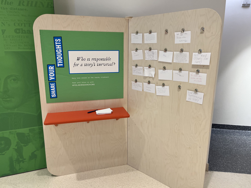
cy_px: 94
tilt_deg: -13.4
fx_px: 189
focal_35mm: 26
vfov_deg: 53.1
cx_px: 126
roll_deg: -1.7
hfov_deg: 67.3
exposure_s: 1/120
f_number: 1.6
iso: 125
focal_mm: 5.1
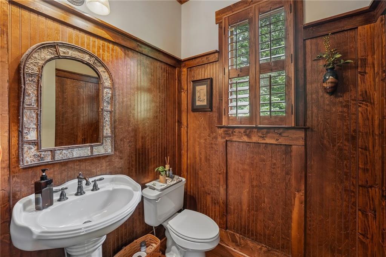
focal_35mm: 14
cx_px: 193
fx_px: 150
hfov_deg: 104.3
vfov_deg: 81.1
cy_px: 128
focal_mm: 14
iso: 320
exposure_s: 1/3.33
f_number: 8
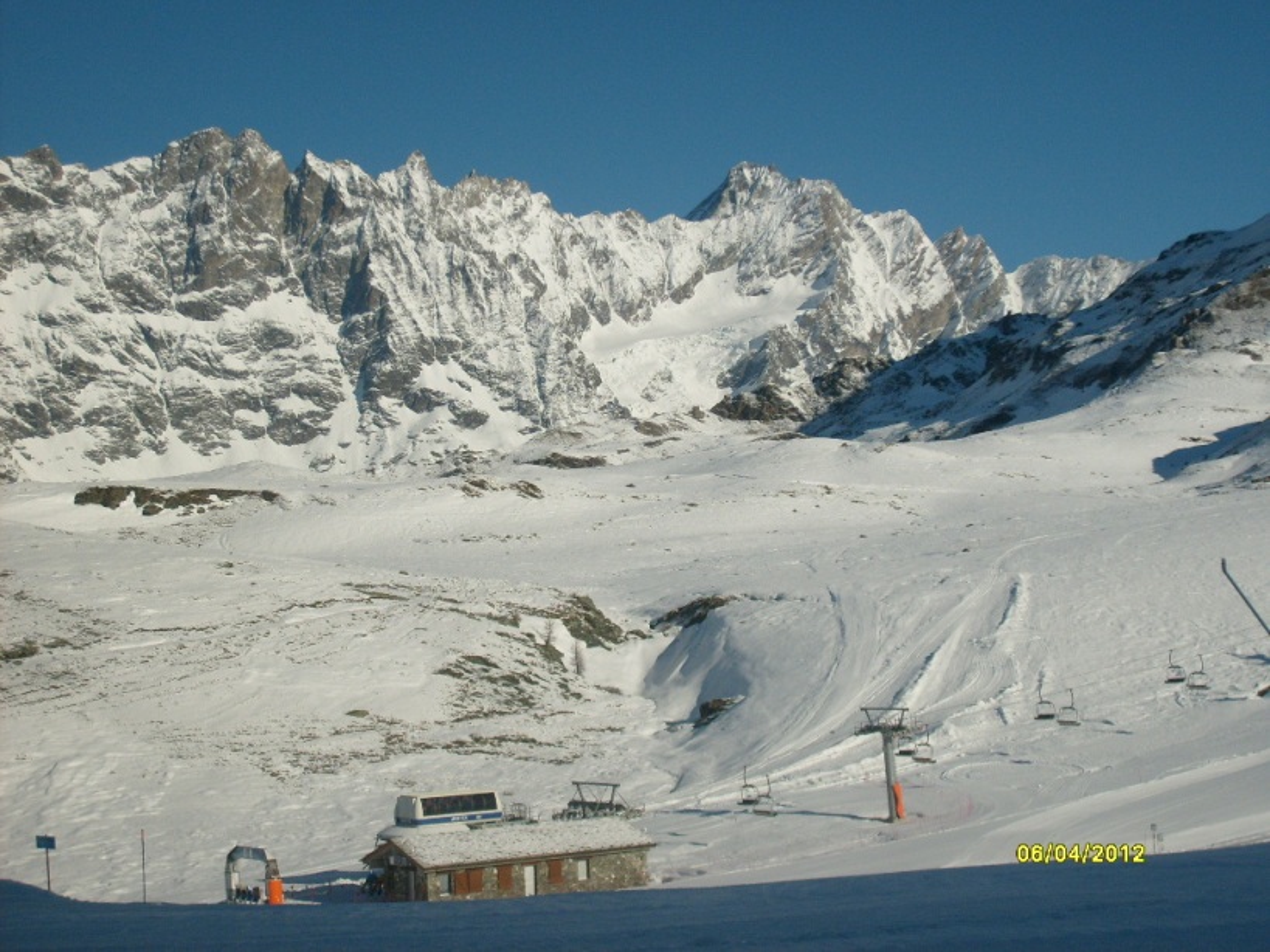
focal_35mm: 61
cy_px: 476
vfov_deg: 24.0
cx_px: 635
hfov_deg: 31.7
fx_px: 2238
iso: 80
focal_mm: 10.3
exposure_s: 1/500
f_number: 9.1
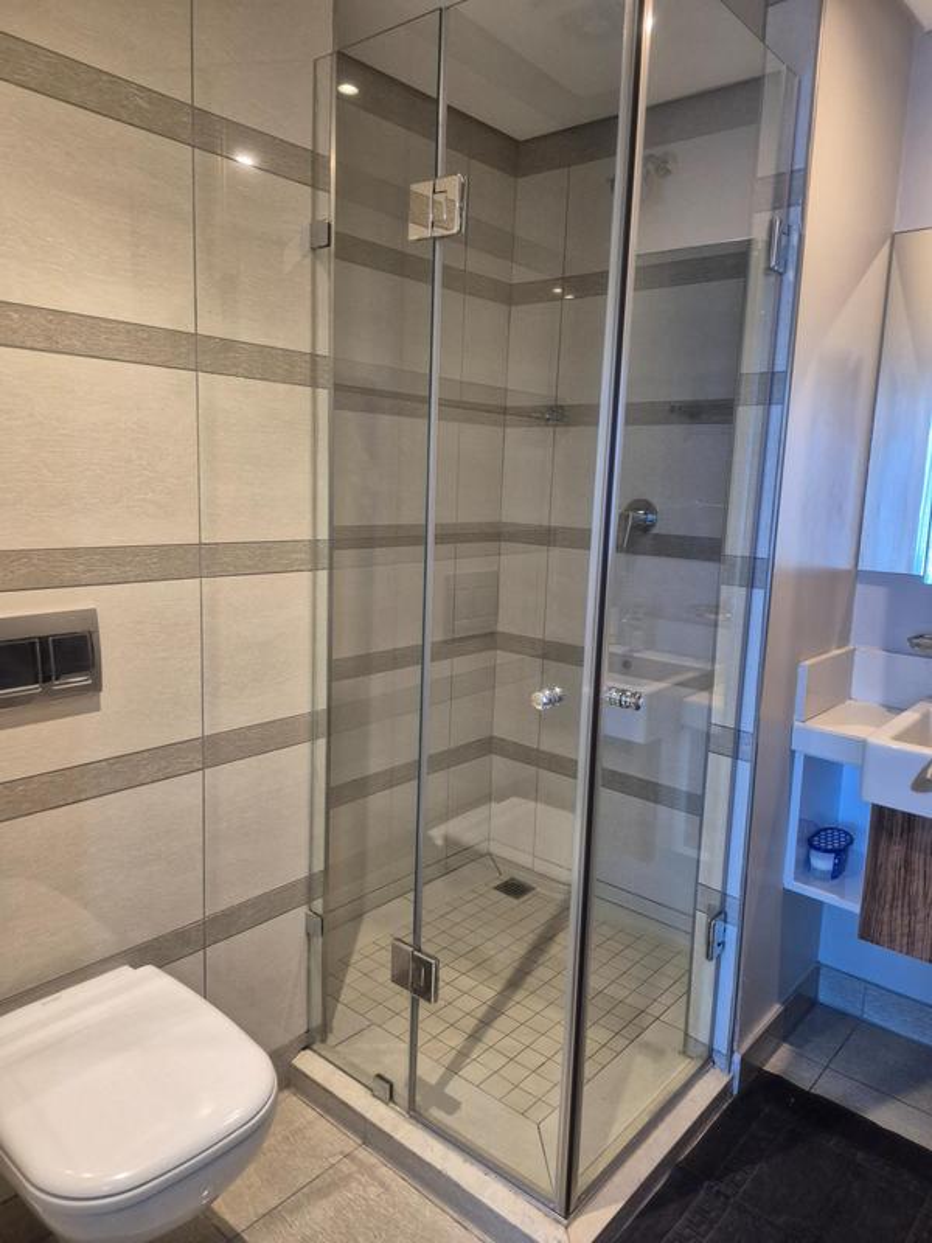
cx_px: 466
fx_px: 826
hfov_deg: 58.9
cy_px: 622
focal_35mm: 23
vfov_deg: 73.9
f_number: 1.8
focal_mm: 5.4
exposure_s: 1/100
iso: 500
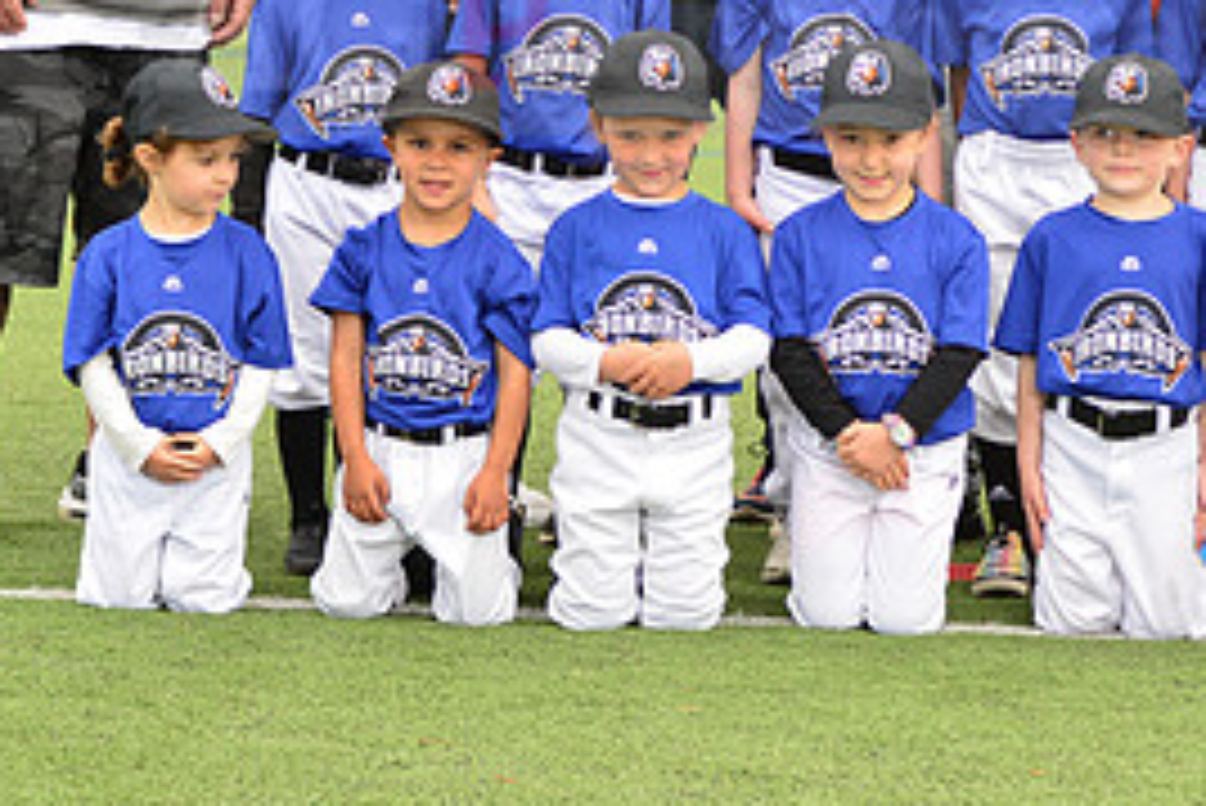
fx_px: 5798
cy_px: 2
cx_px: 896
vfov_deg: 7.9
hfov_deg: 11.8
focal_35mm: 173
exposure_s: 1/200
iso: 250
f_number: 8
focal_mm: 80
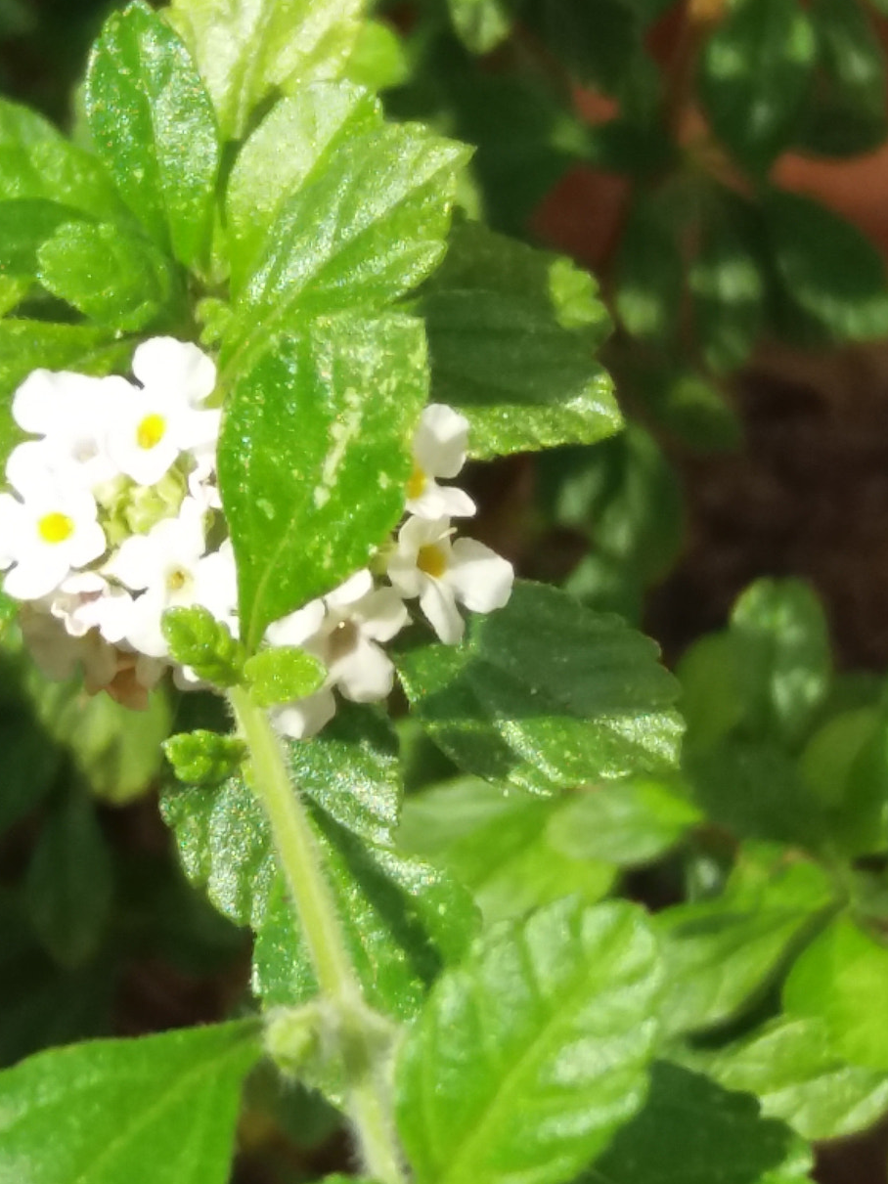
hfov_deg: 38.6
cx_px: 377
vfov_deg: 50.1
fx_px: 1266
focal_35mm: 37
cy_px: 588
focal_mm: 3.7
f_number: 1.9
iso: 64
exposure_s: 1/352
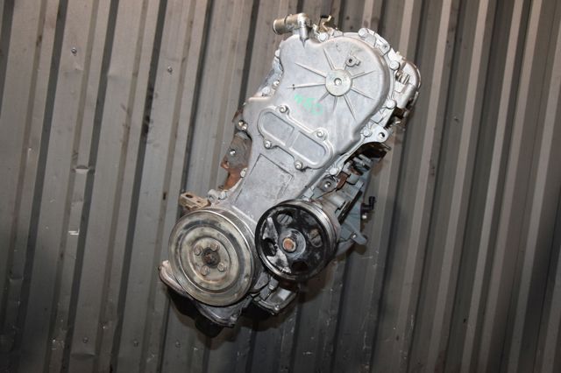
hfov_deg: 59.5
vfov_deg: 41.7
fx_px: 491
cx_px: 280
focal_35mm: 32
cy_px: 186
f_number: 5.6
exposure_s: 1/60
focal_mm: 21
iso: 1600
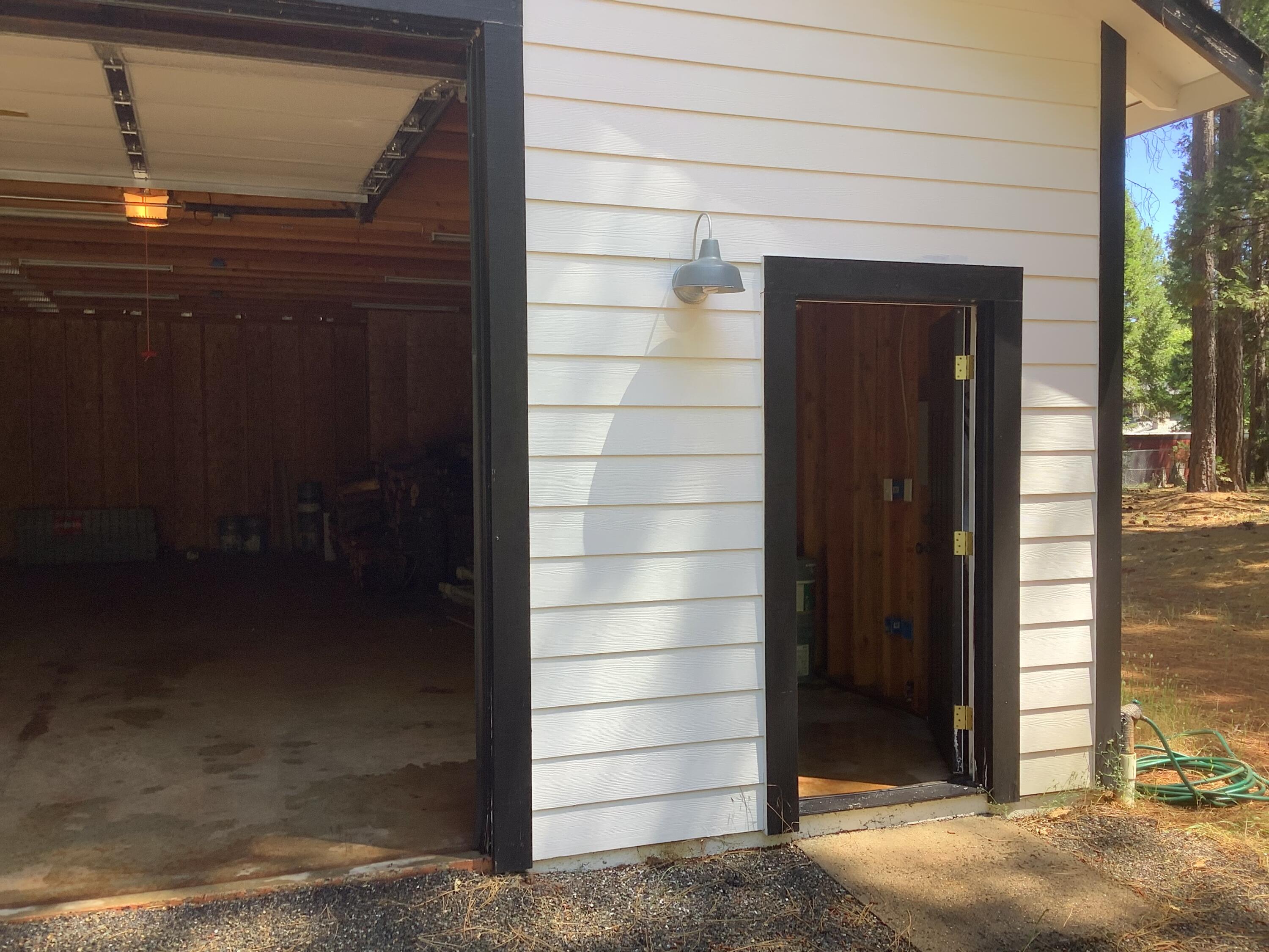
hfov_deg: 58.4
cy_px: 476
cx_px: 634
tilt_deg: -0.5
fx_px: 1136
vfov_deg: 45.4
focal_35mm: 31
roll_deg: +0.6
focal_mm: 3.3
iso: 32
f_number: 2.4
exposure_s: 1/120
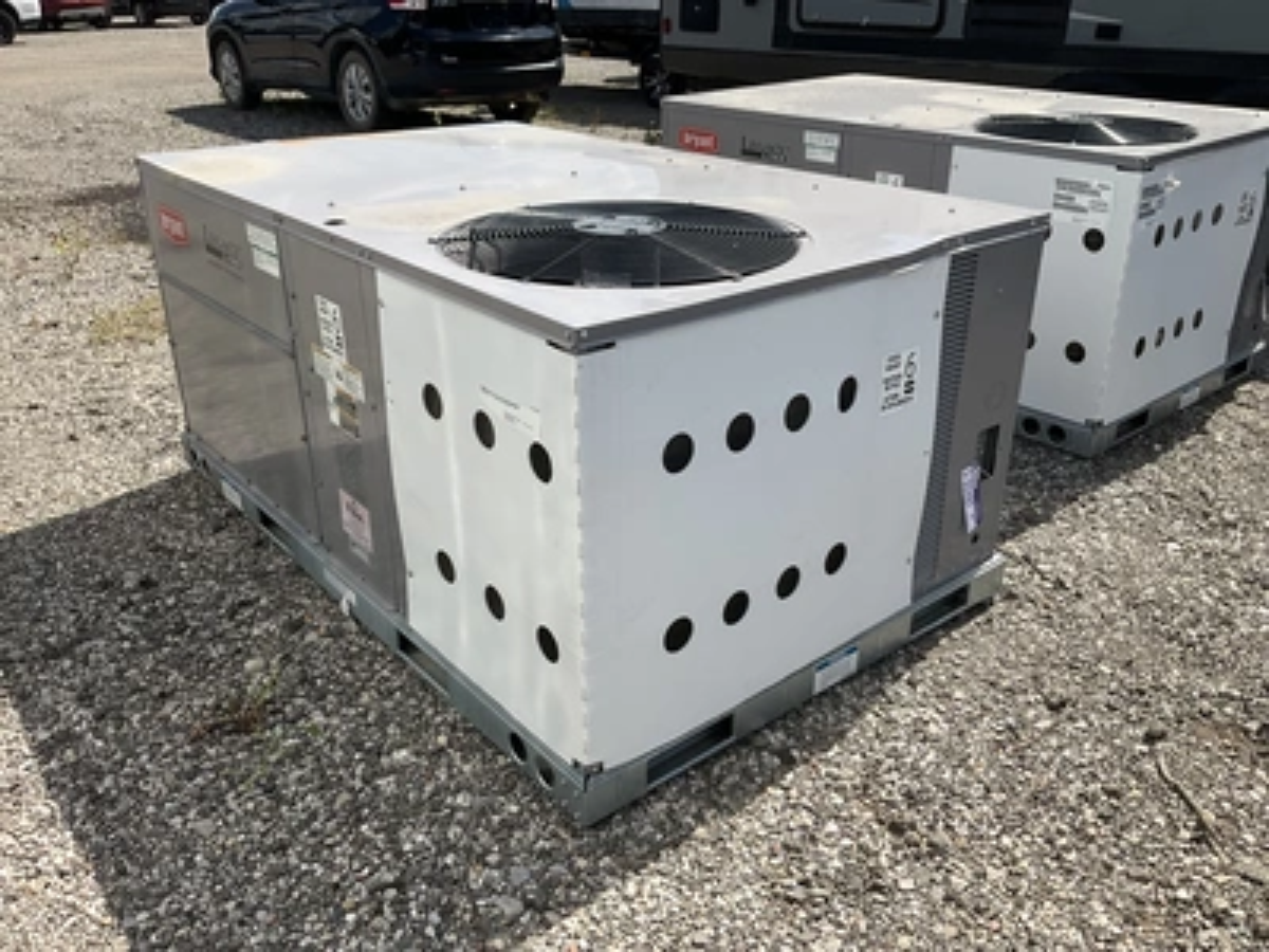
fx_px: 1063
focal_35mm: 29
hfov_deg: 61.7
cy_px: 476
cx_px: 634
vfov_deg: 48.2
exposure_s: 1/2058
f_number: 1.8
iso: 25
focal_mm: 3
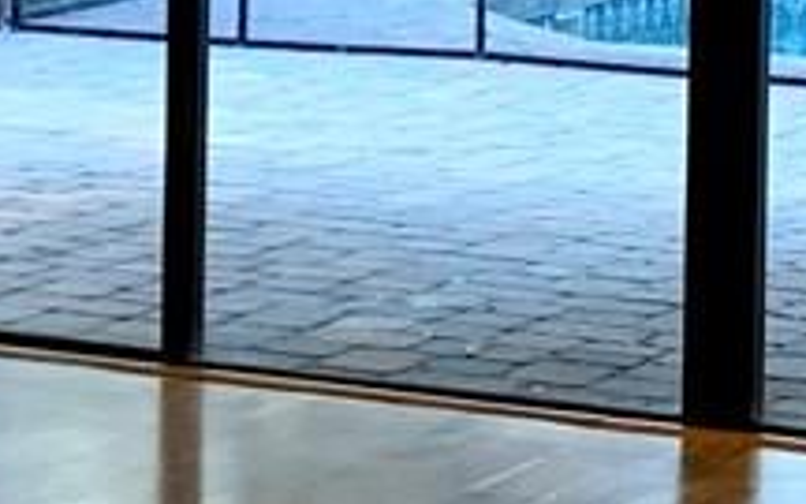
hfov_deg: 10.2
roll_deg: -0.9
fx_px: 4481
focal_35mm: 204
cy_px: -284
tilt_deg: -3.9
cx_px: 138
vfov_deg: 6.3
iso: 125
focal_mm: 4.25
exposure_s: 1/60
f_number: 1.8
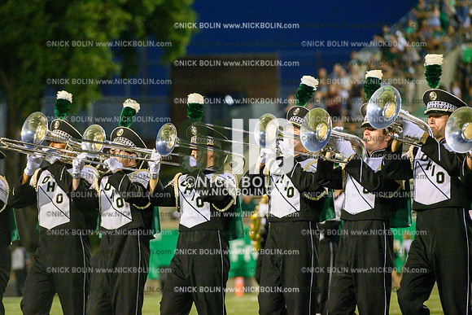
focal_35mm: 200
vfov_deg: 6.9
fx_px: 2623
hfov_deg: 10.3
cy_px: 158
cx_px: 236
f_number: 4
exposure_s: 1/1000
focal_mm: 200
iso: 10000
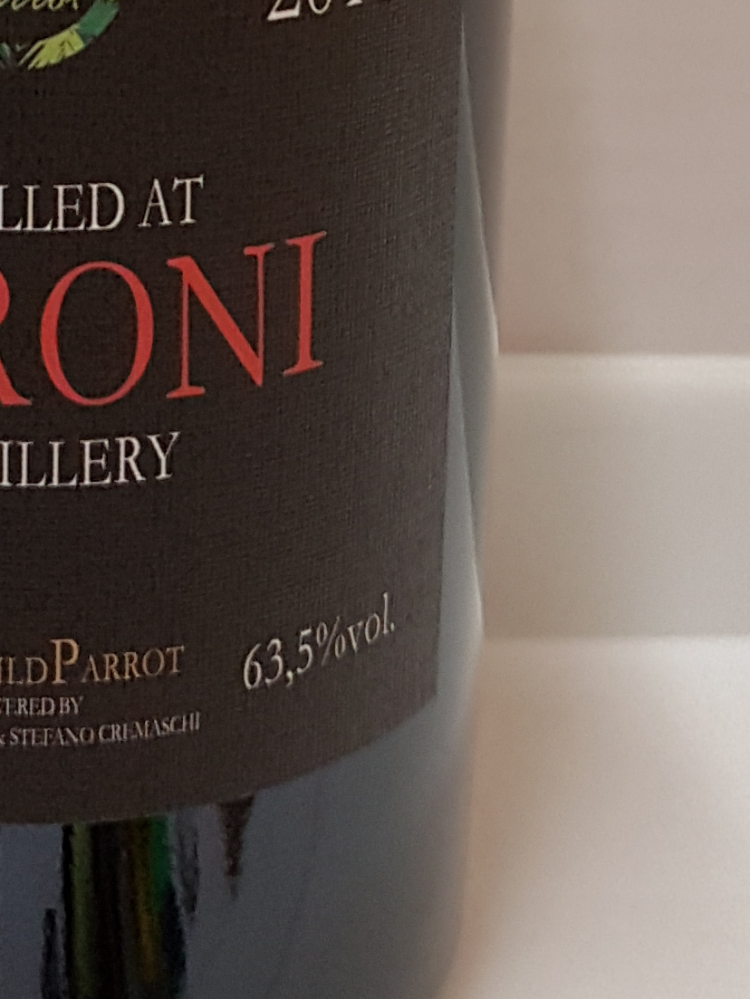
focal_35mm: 95
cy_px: -553
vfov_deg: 18.1
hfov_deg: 15.3
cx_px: 24
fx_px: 2743
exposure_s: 1/50
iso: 160
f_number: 1.7
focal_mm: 4.2
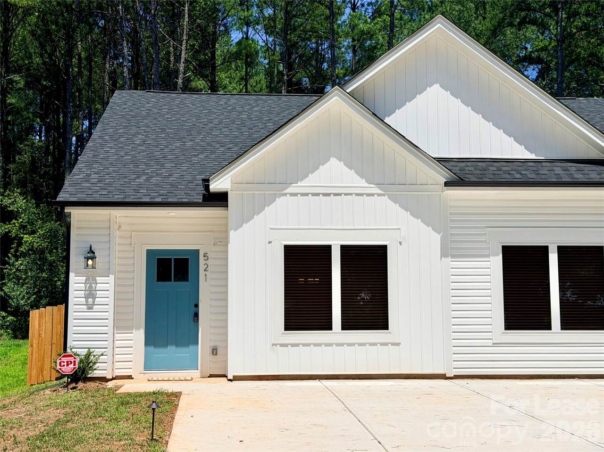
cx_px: 302
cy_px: 226
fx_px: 837
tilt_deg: +5.3
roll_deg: -1.7
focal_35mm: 48
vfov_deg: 30.2
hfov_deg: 39.7
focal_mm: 6.76
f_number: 1.78
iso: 64
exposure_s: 1/9901
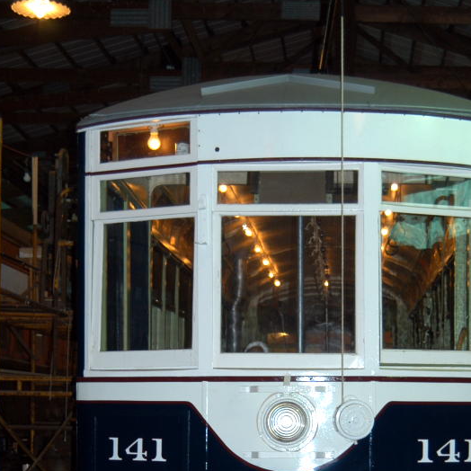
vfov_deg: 19.5
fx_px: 1339
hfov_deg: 19.9
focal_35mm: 87
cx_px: 276
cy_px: 437
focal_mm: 34
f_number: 3.8
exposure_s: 1/60
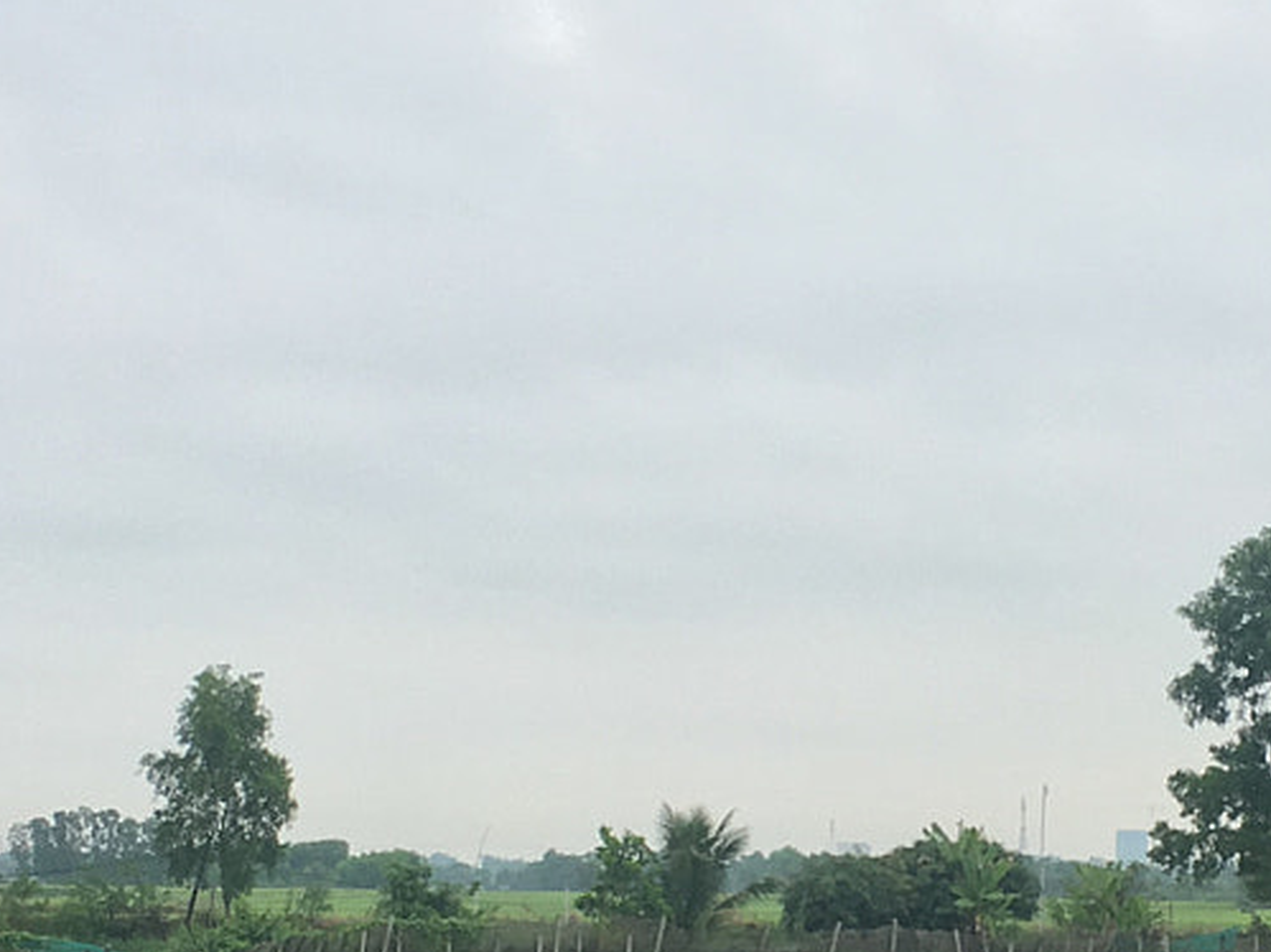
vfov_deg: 15.8
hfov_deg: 20.9
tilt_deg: +2.6
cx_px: 937
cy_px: 664
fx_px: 3414
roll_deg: -0.9
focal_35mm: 93
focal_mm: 4.15
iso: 25
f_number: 2.2
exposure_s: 1/217
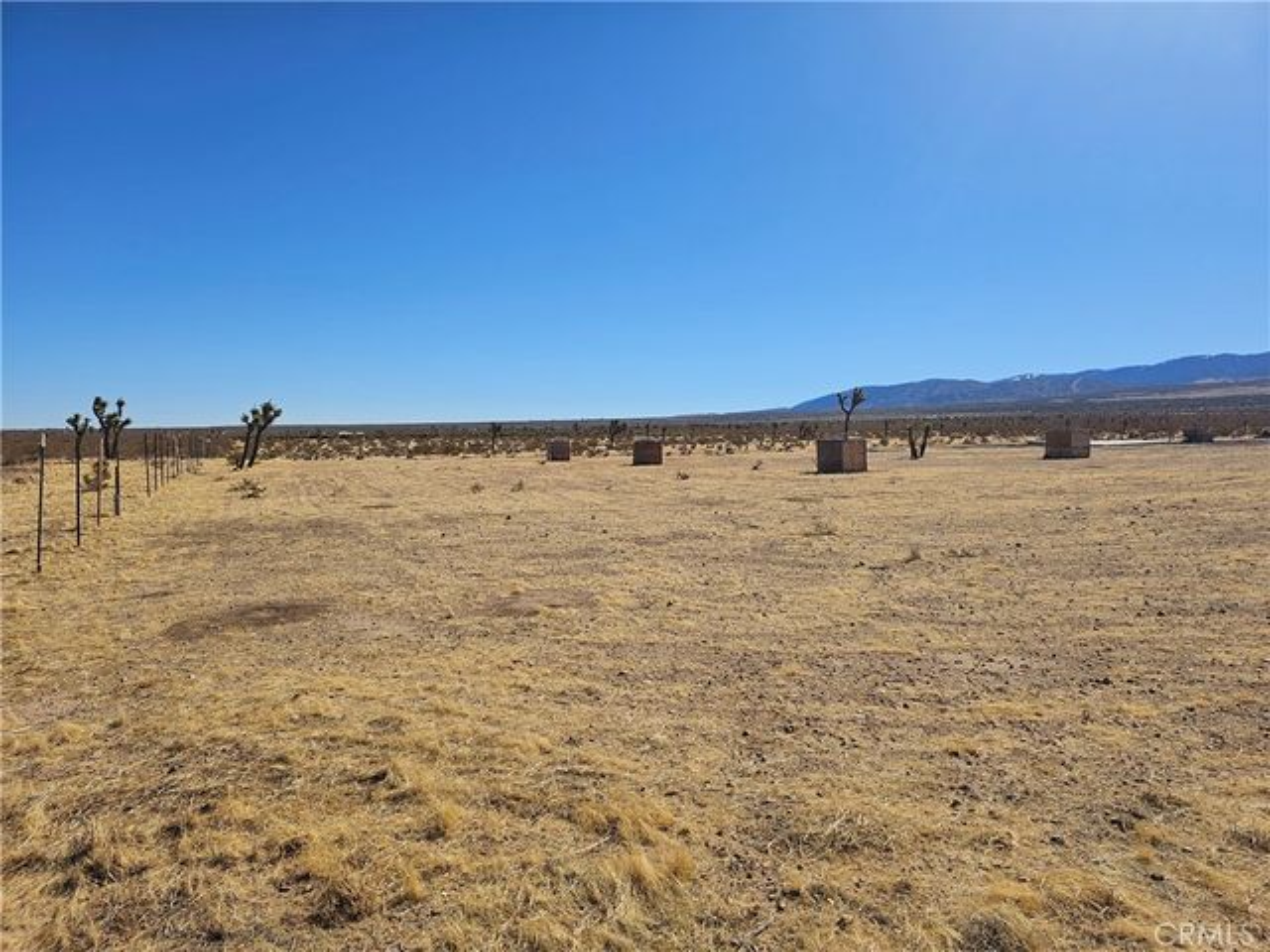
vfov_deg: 58.9
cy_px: 476
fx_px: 844
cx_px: 635
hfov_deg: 73.9
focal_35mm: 23
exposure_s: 1/2000
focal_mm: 6.3
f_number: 1.7
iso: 12
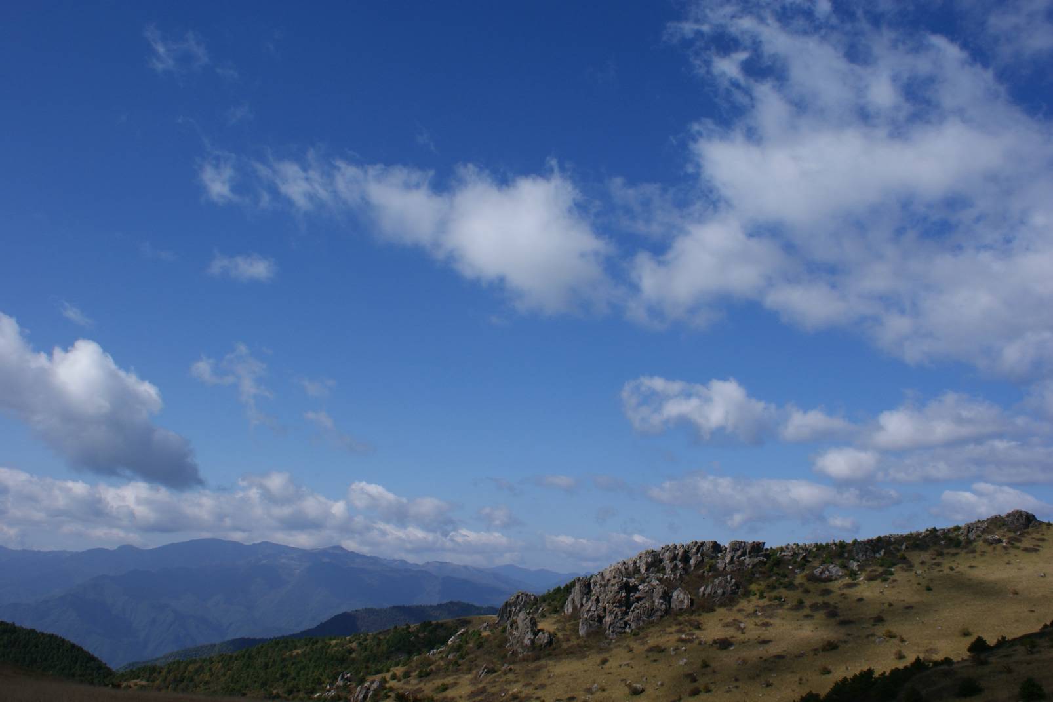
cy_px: 351
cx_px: 526
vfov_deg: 43.6
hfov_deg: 61.9
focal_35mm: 30
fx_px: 878
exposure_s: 1/320
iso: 100
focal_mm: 20
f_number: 10
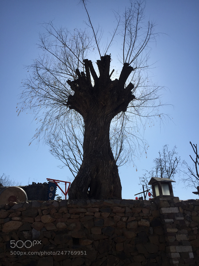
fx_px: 222
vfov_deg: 61.7
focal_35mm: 29
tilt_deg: +28.0
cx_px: 100
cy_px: 133
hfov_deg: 48.2
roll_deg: +3.3
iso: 32
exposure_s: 1/3968
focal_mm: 4.15
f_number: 2.2
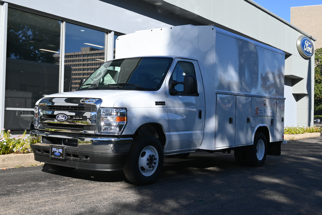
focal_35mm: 46
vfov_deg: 29.4
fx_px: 409
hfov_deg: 43.0
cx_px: 161
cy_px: 108
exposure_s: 1/400
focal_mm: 30.5
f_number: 7.1
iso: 100
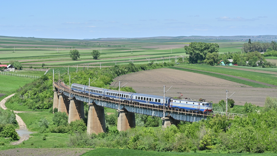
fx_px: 522
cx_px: 137
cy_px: 81
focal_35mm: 71
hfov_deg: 29.7
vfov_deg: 17.0
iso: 250
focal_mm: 67
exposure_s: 1/1000
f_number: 8
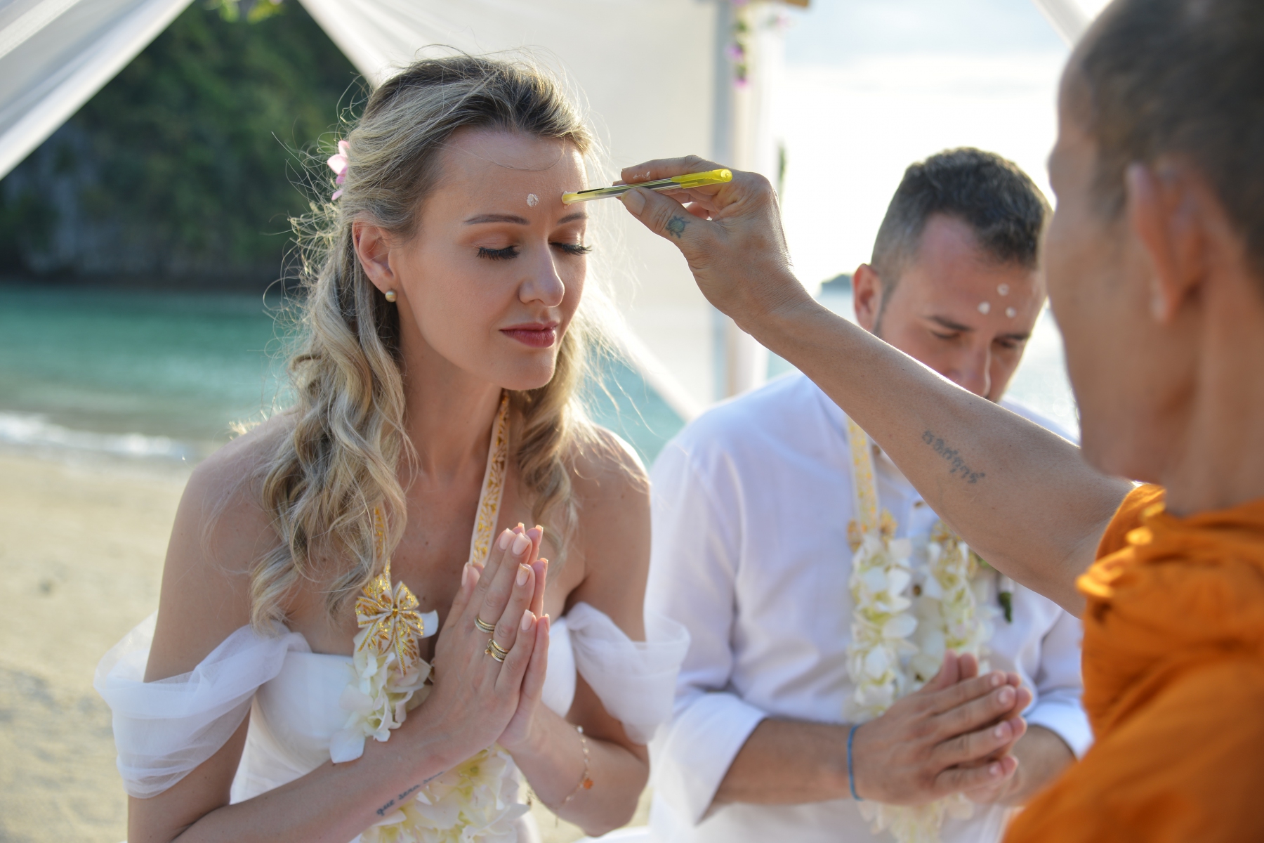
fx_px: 1755
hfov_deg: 39.6
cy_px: 422
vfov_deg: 27.0
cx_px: 632
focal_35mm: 50
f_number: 4
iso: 100
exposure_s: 1/125
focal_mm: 50
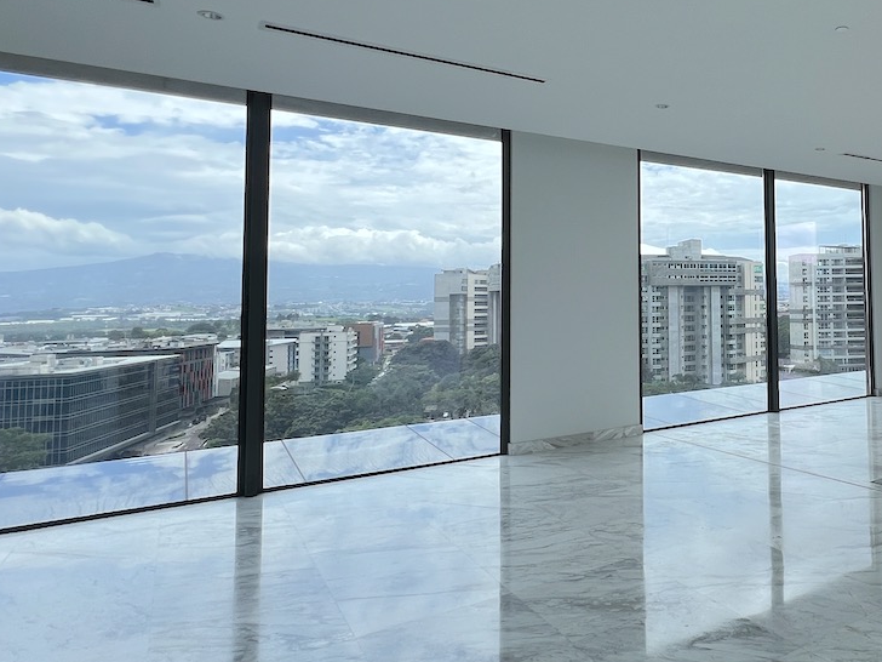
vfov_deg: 54.5
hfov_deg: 60.9
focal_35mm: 25
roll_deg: +1.9
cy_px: 269
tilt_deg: +3.5
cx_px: 760
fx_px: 637
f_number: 1.8
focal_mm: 1.57
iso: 32
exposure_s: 1/469
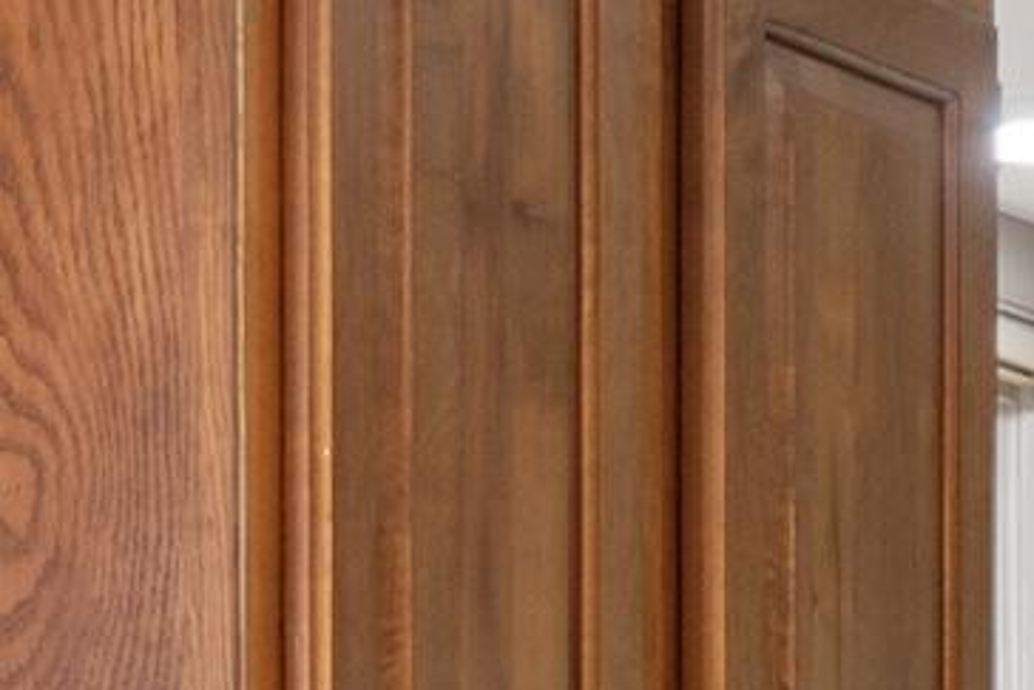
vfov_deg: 4.1
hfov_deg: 6.5
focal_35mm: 319
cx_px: 609
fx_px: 9166
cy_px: 2185
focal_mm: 28
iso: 200
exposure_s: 1/15
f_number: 2.8
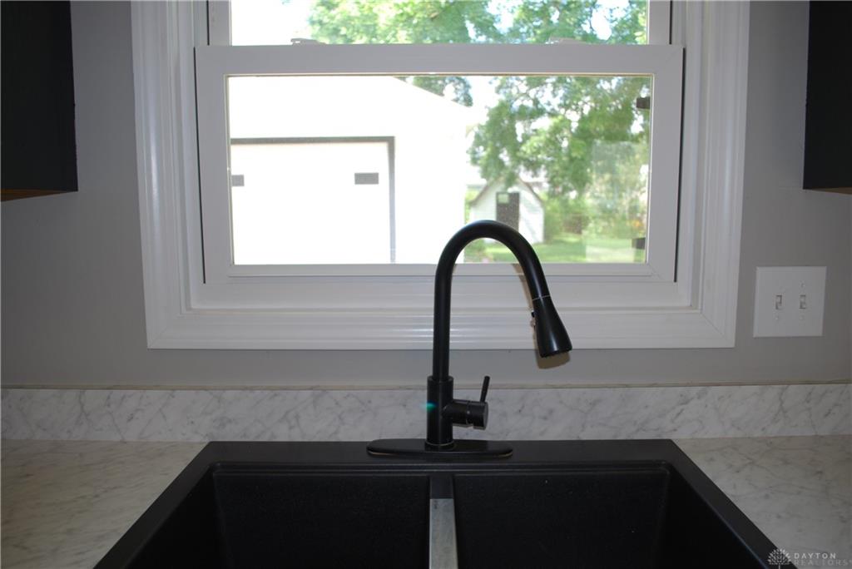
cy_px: 284
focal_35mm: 27
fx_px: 639
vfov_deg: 48.0
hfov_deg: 67.4
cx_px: 426
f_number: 3.5
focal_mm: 18
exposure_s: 1/60
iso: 200
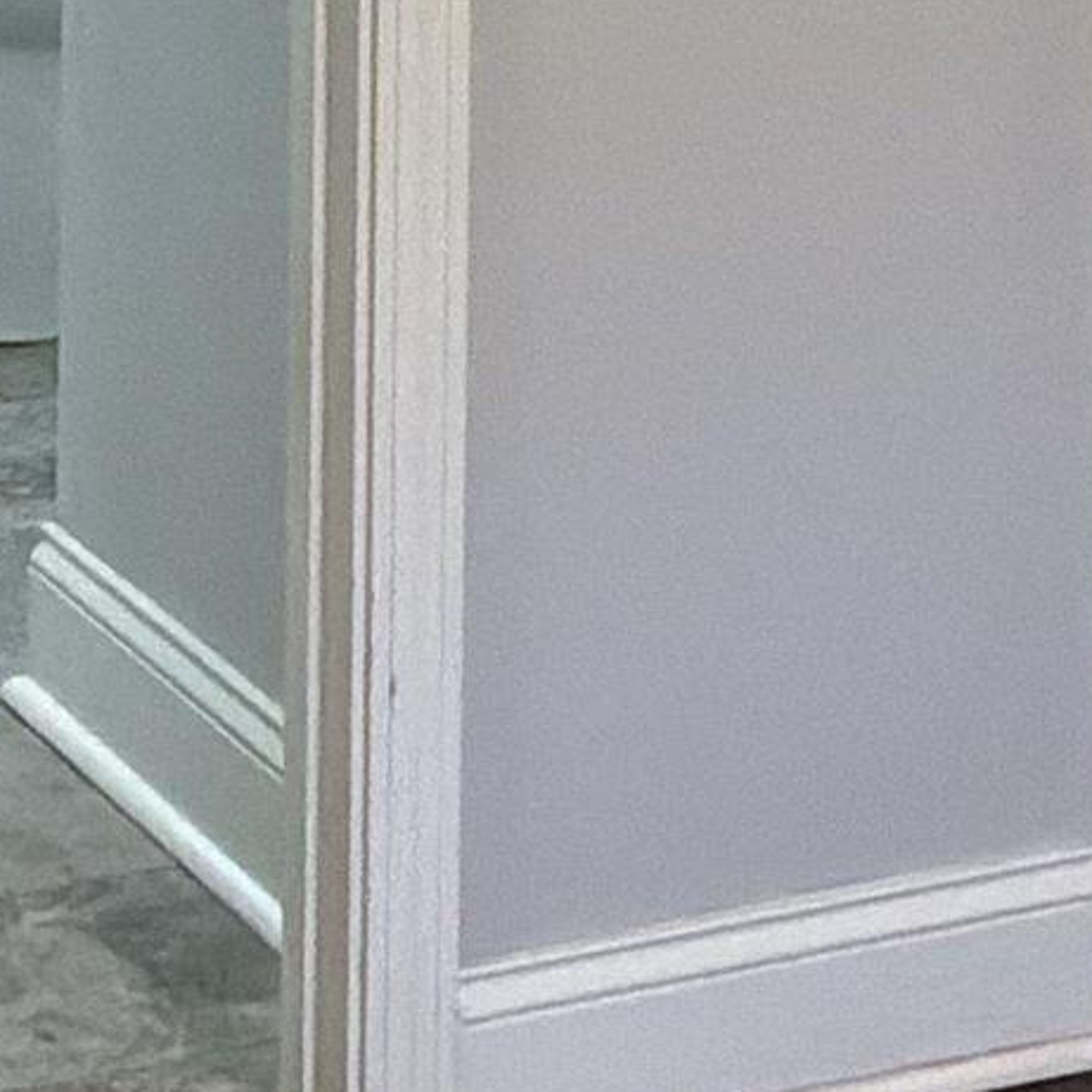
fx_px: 5889
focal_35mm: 165
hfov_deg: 10.6
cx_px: 817
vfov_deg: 10.1
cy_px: -696
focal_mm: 3
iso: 100
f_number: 1.8
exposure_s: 1/60
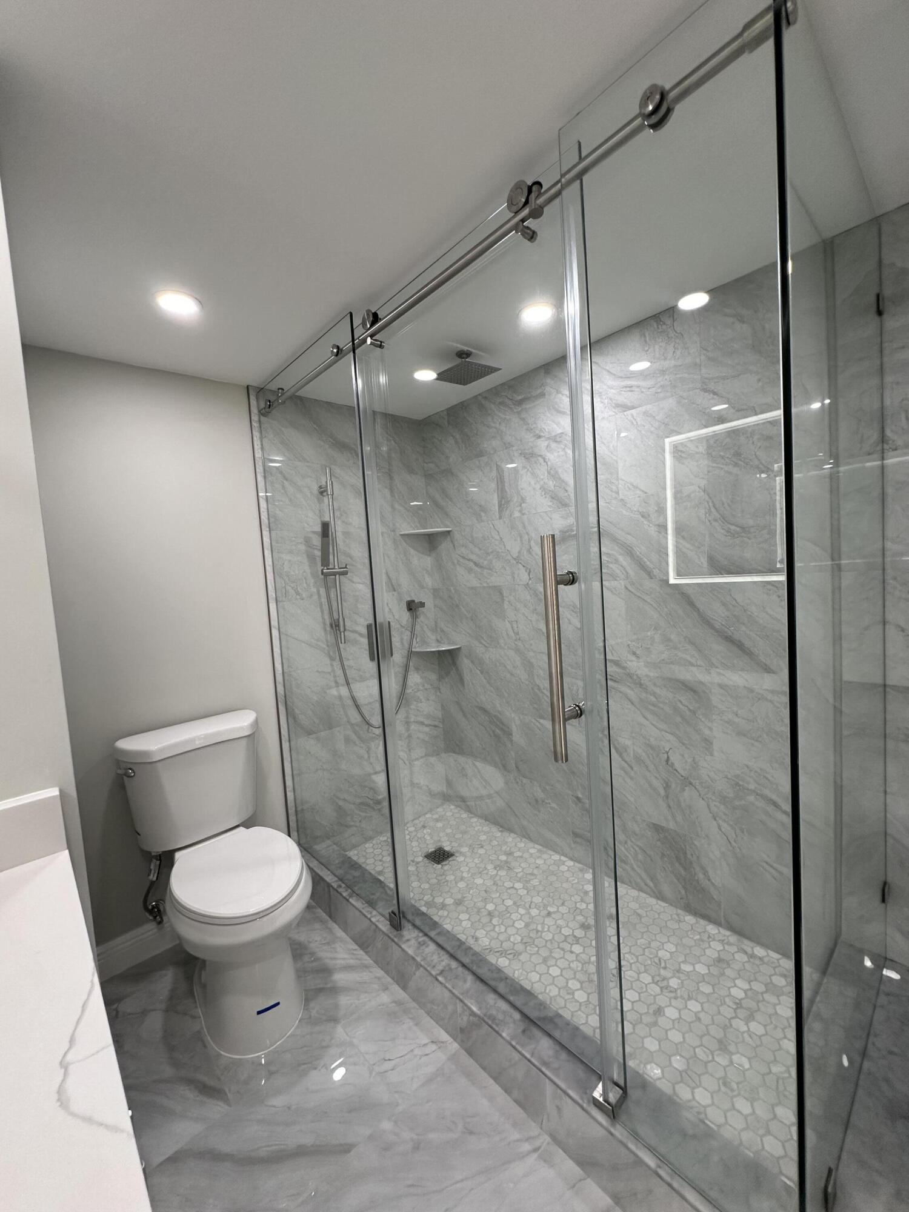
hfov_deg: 85.7
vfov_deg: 102.1
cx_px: 454
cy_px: 606
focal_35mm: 14
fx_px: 490
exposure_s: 1/120
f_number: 2.2
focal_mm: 2.22
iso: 125
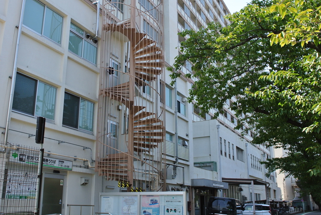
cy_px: 114
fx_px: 312
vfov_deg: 37.9
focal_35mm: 35
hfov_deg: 54.3
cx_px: 142
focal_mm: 10
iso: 100
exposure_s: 1/400
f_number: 4.5
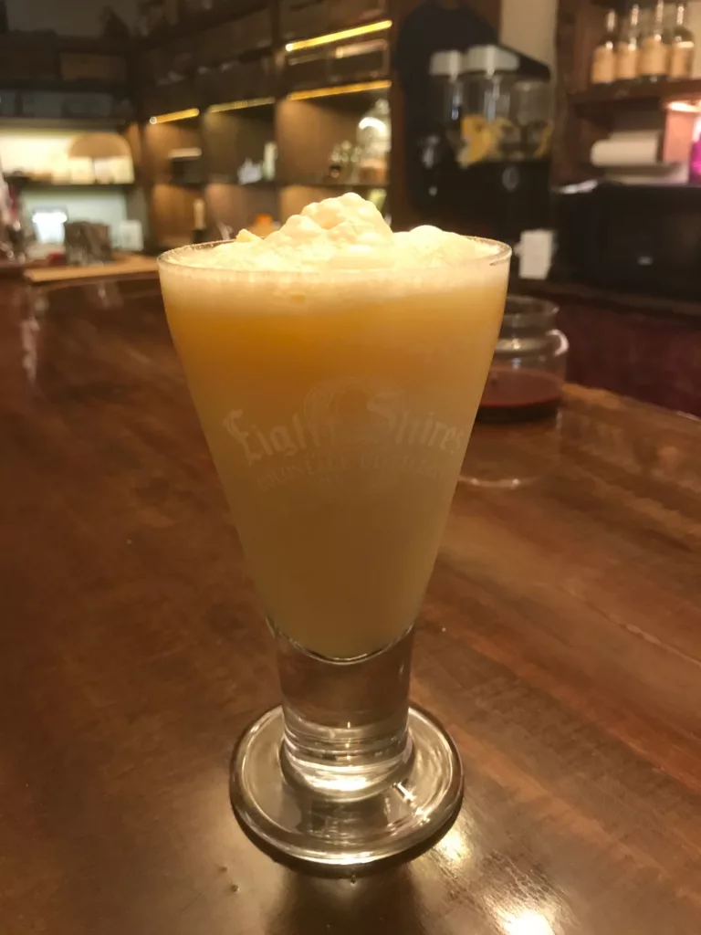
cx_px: 350
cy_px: 468
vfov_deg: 63.4
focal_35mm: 28
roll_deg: -0.1
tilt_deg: -19.8
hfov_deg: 49.7
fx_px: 756
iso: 80
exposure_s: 1/15
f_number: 1.8
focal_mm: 3.99
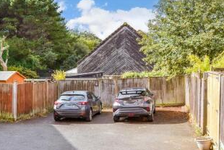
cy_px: 89
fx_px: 286
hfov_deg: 41.3
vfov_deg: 29.2
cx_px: 53
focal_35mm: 46
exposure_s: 1/200
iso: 200
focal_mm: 20
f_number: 8
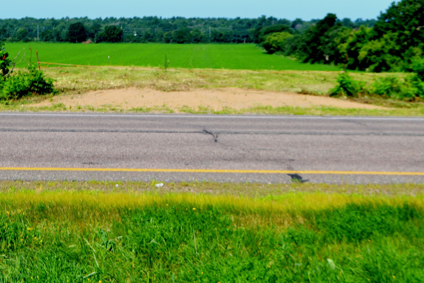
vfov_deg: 16.1
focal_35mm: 85
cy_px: 101
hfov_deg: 23.9
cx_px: 186
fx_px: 1001
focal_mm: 40
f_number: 7.1
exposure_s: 1/200
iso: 100
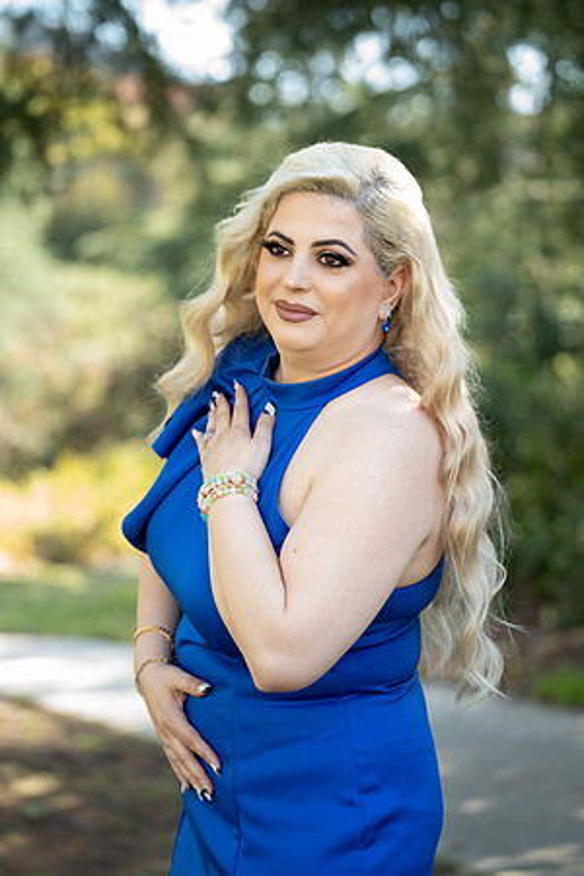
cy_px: 438
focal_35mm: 86
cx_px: 292
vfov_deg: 23.6
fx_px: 2093
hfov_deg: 15.9
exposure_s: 1/200
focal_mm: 86
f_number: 2.8
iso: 400
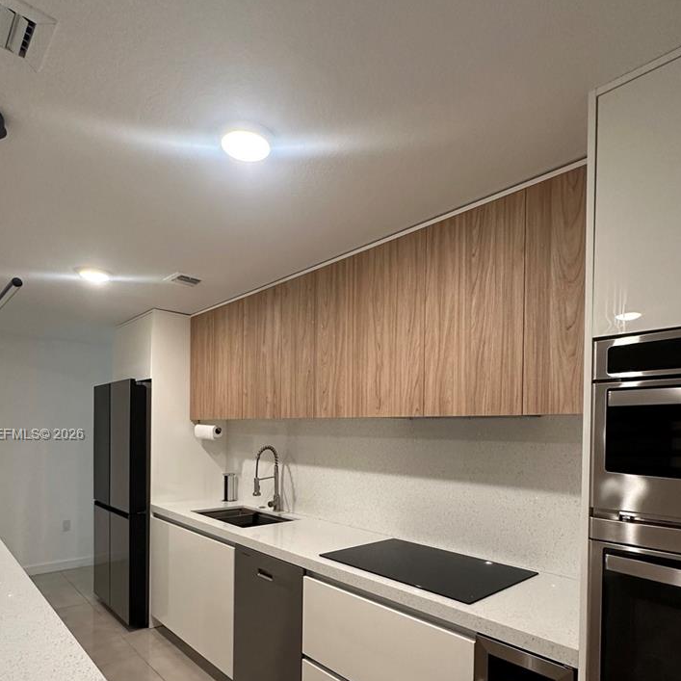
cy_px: 435
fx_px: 467
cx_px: 339
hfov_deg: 72.1
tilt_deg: -0.3
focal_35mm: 21
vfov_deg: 70.7
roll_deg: -1.5
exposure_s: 1/120
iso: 320
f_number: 2.2
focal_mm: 2.22
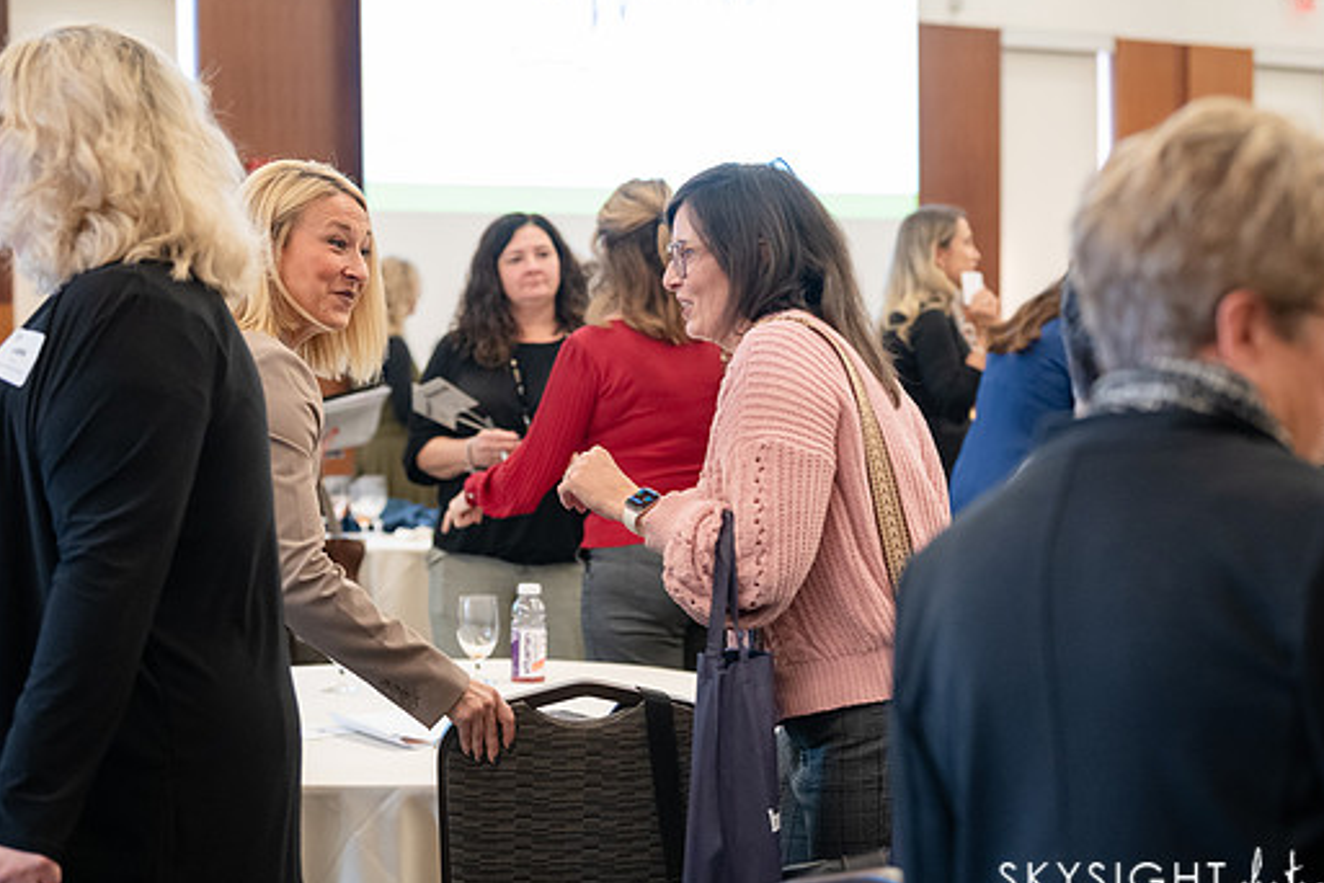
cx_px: 702
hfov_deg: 24.8
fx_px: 3016
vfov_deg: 16.7
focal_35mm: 82
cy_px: 443
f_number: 3.5
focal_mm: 70
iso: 3200
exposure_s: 1/160
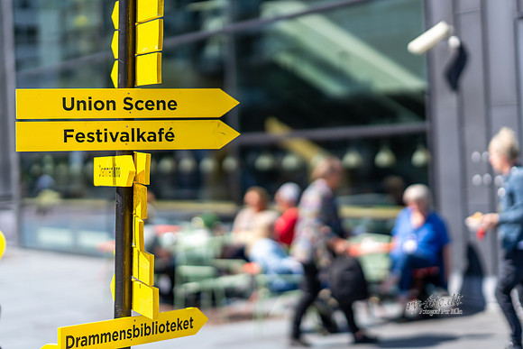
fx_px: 1318
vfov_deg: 15.1
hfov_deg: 22.4
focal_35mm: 91
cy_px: 174
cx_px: 271
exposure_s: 1/3200
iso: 50
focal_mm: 85
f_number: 1.4
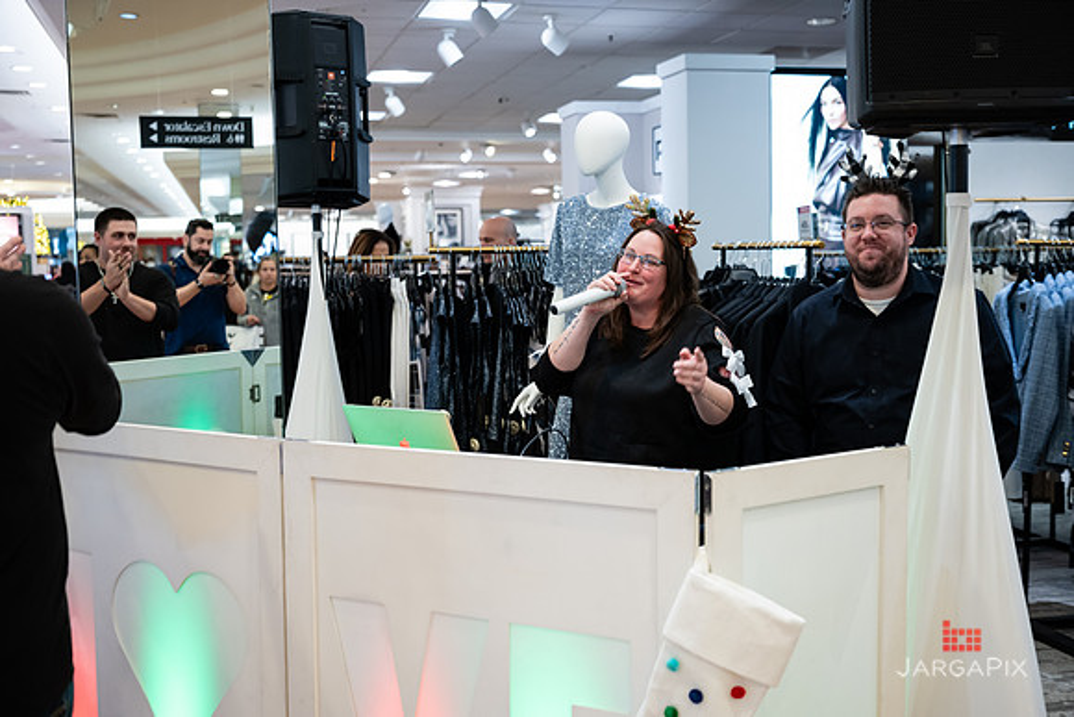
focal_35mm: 41
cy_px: 358
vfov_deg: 32.5
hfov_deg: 47.2
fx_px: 1228
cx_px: 537
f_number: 3.2
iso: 1000
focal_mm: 41
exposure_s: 1/160
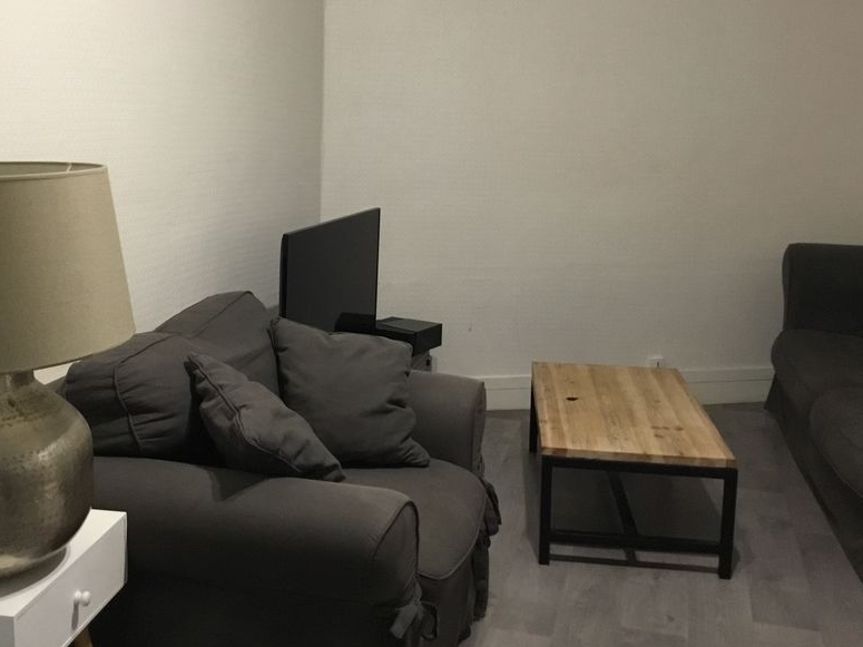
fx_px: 997
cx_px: 382
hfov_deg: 46.7
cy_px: 275
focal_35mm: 40
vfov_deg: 35.9
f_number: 2.4
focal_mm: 3.3
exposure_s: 1/33
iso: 250
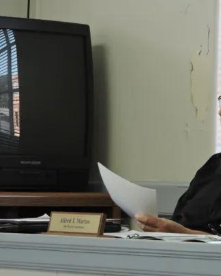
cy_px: 127
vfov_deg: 7.1
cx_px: 217
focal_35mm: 273
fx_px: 2232
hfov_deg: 5.7
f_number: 4.5
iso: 400
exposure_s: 1/40
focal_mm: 30.3
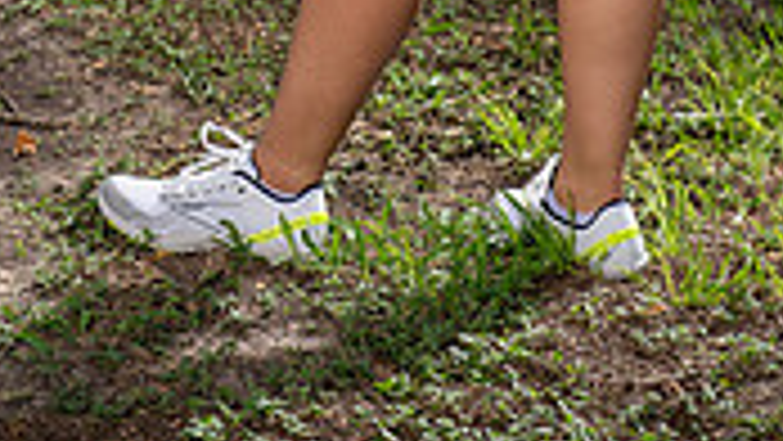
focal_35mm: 190
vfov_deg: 6.2
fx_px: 3946
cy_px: -526
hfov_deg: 11.3
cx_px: 454
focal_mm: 70
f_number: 4
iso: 250
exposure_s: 1/1600
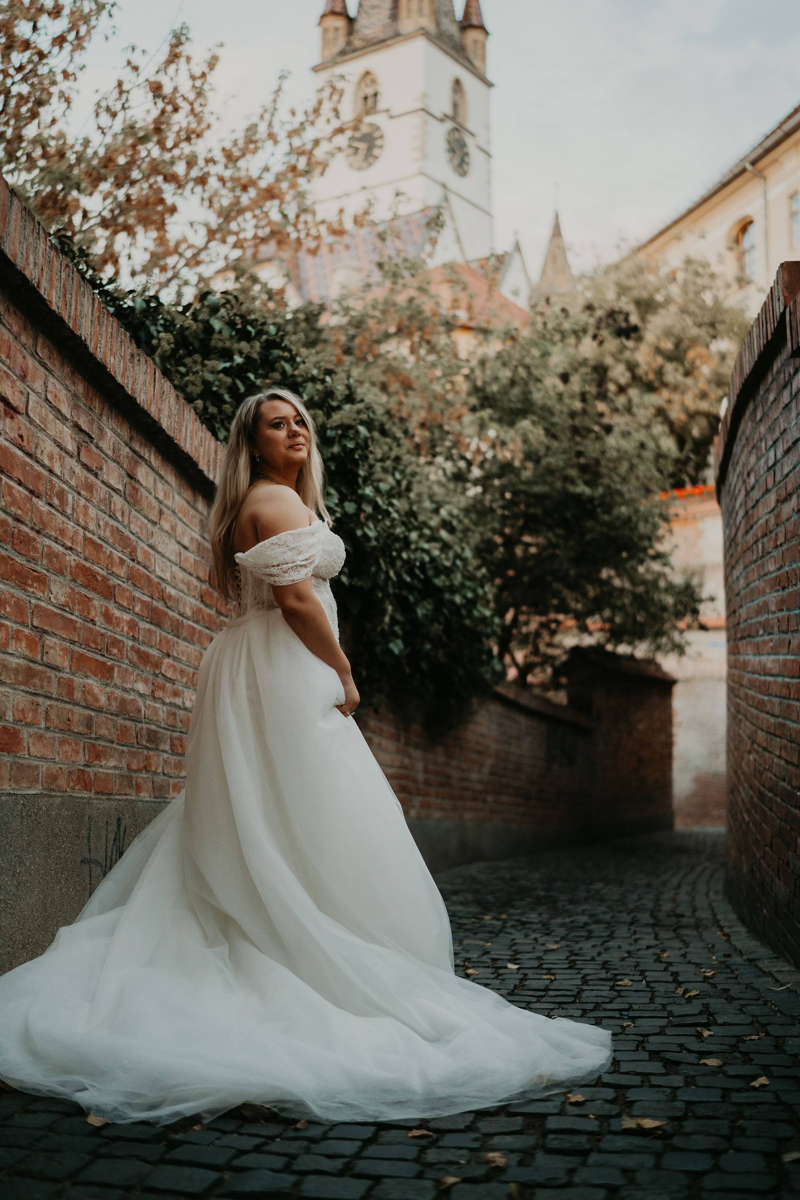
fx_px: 1167
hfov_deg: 37.9
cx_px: 400
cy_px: 600
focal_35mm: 35
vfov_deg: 54.4
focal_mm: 35
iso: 640
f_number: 1.4
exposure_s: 1/1600
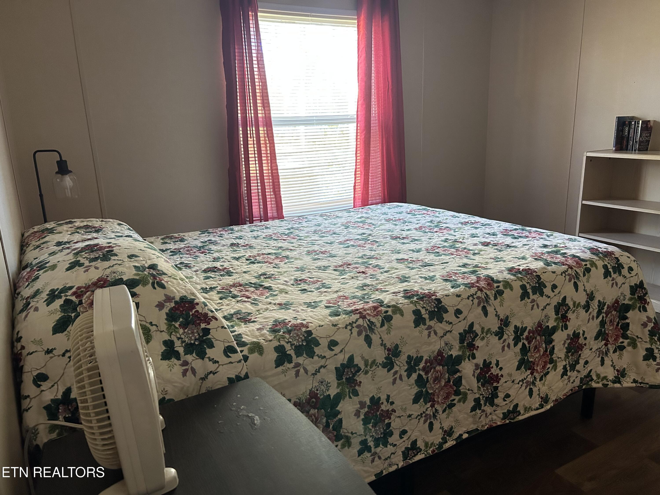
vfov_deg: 53.1
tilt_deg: -14.1
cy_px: 248
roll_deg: +2.0
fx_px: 496
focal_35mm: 26
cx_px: 330
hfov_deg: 67.3
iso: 400
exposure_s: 1/60
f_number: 1.5
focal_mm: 5.7
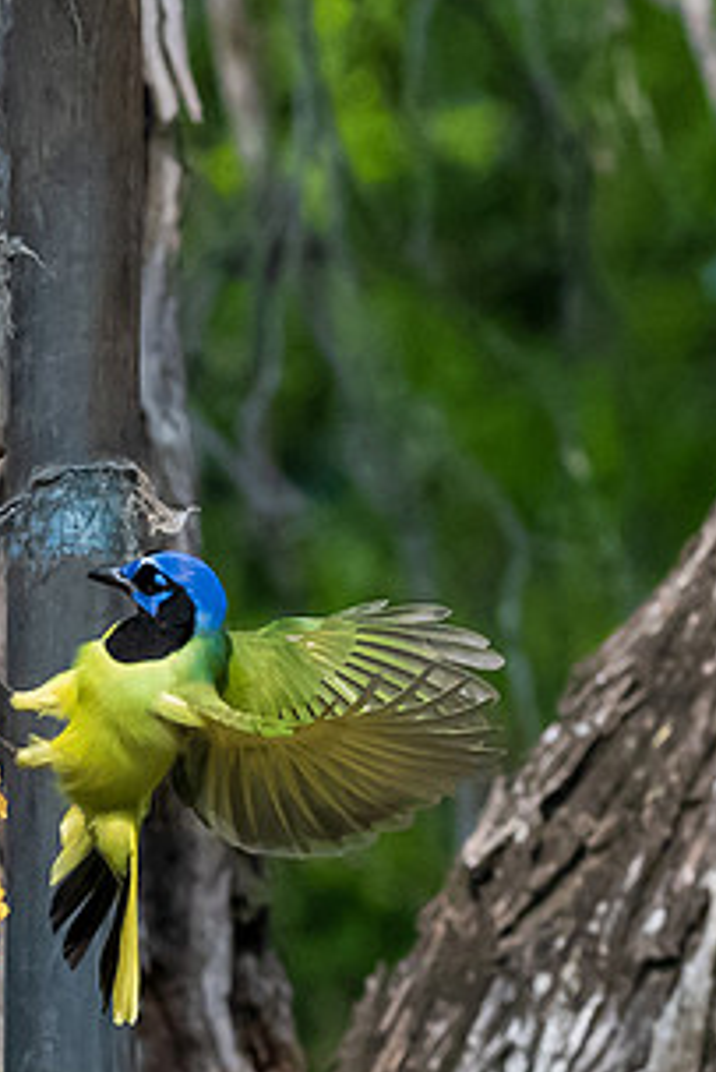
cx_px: 321
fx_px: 36889
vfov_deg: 1.7
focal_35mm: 1238
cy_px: 900
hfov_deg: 1.1
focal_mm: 250
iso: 3600
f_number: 8
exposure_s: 1/3200
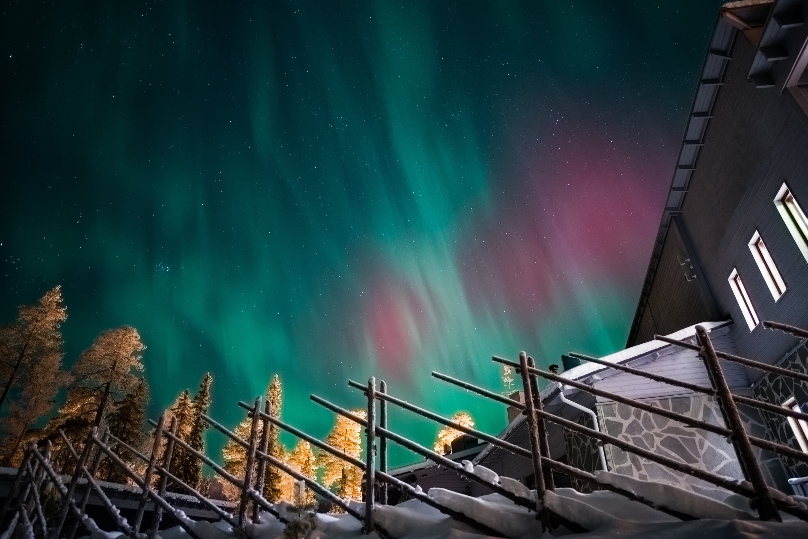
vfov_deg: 59.5
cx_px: 404
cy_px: 270
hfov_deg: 81.2
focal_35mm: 21
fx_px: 471
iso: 1250
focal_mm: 21
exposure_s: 8
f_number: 2.8
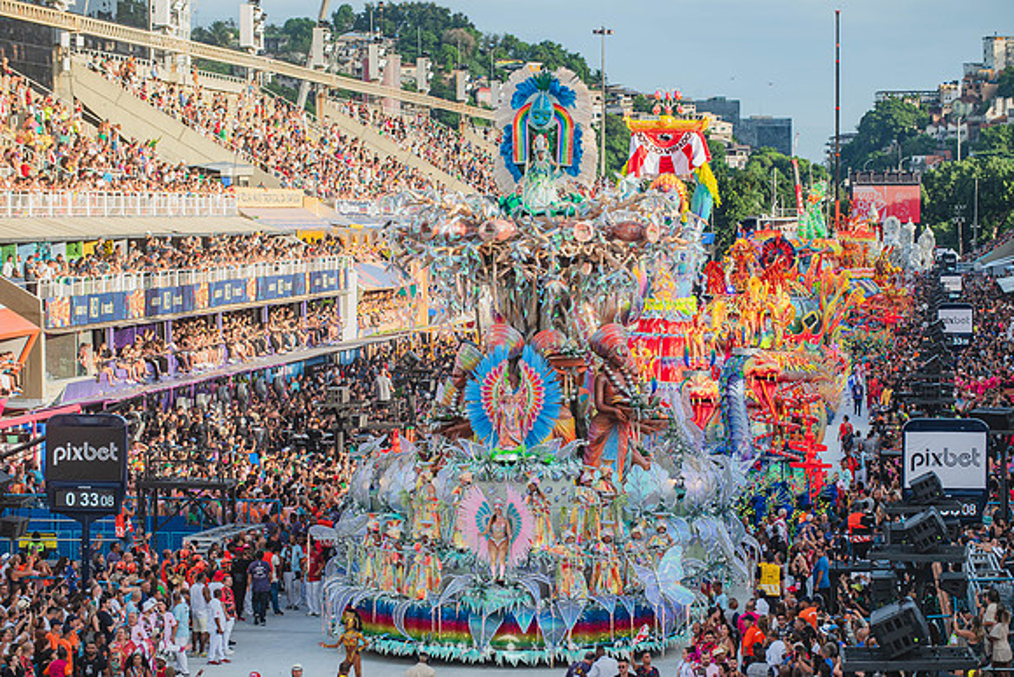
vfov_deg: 11.0
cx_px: 507
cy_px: 338
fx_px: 3521
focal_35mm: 125
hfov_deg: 16.4
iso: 320
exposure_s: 1/640
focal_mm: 125
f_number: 5.6
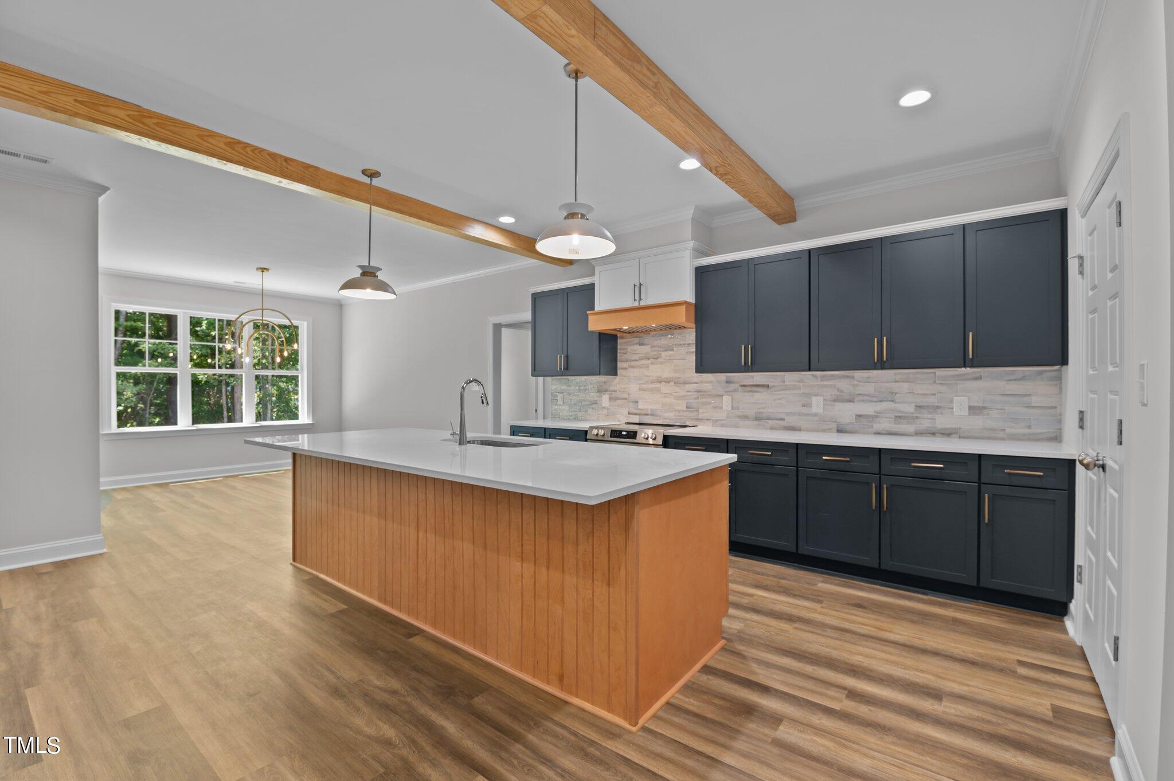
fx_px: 489
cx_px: 587
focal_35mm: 15
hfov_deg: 100.4
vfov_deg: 77.2
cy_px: 390
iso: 400
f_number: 5.6
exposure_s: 1/13
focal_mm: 15
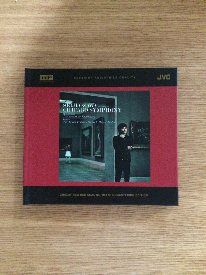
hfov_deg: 46.8
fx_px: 238
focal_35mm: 30
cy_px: 138
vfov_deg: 60.0
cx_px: 103
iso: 1250
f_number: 2.2
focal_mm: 4.12
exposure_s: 1/15
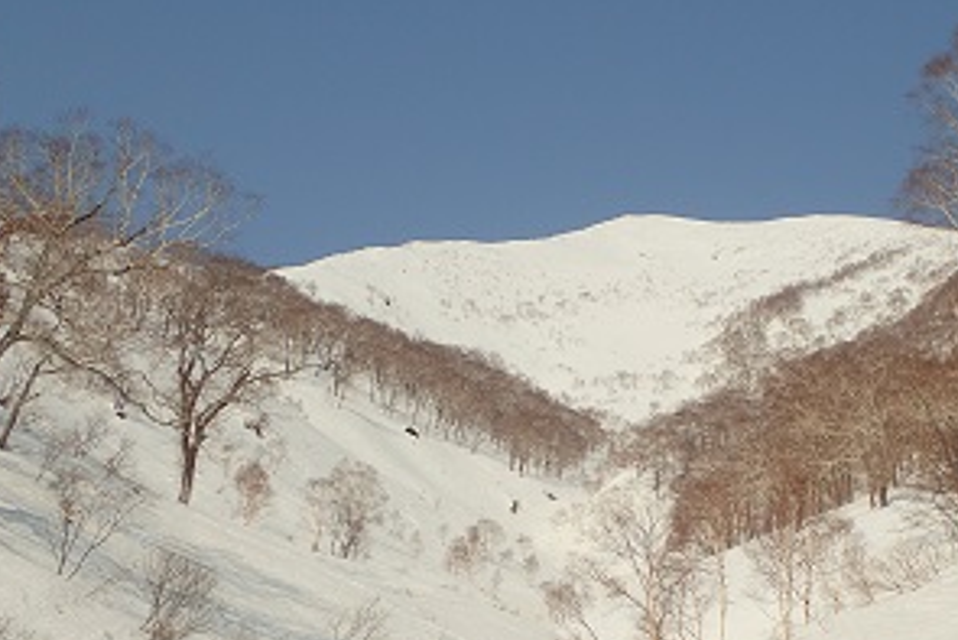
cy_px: 523
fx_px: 1730
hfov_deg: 30.7
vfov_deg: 20.7
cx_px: 654
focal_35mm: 65
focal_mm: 7.34
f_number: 11
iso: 100
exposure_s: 1/250
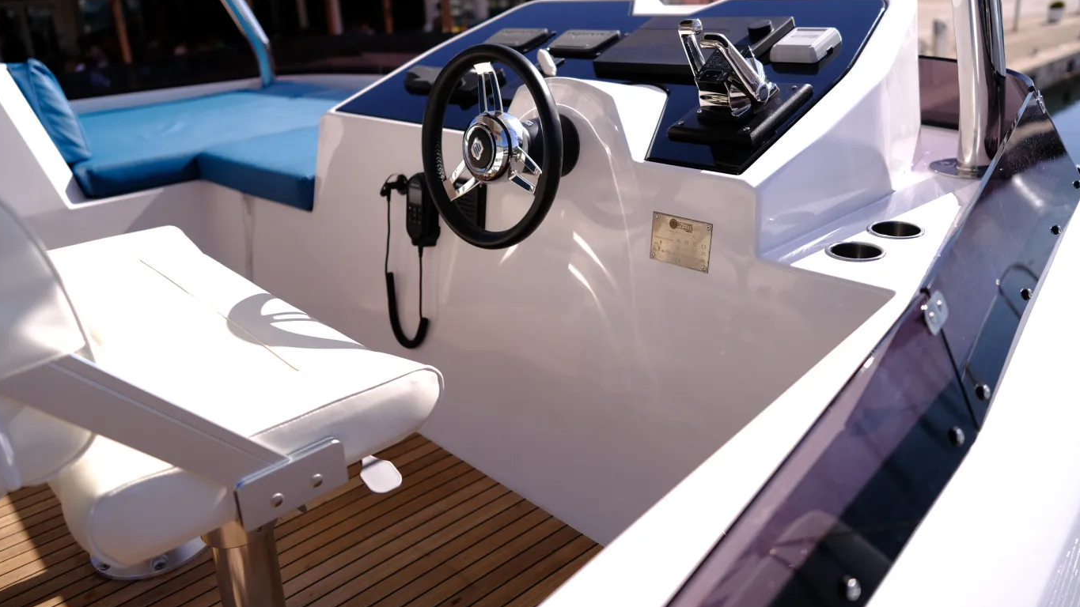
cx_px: 545
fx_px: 831
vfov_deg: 40.0
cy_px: 241
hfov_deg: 66.1
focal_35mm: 29
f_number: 1.4
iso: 100
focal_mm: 18
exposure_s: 1/5400
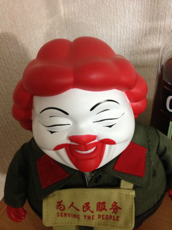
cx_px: 86
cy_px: 115
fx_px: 219
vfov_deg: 55.4
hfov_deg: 42.9
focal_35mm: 33
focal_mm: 4.13
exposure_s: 1/15
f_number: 2.4
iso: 500
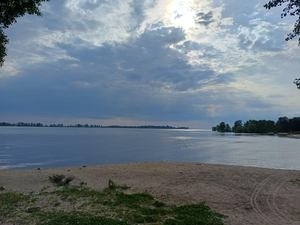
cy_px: 112
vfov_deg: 54.9
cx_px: 150
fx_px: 217
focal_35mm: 25
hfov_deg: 69.4
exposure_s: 1/3311
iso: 50
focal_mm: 4.65
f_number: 1.8
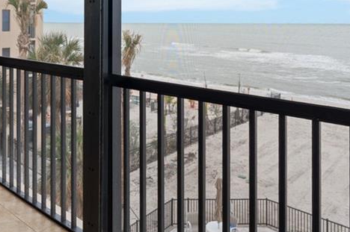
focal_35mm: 35
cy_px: 26
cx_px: 122
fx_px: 340
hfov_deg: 53.6
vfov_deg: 35.7
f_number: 10
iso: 200
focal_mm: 16
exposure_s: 1/10
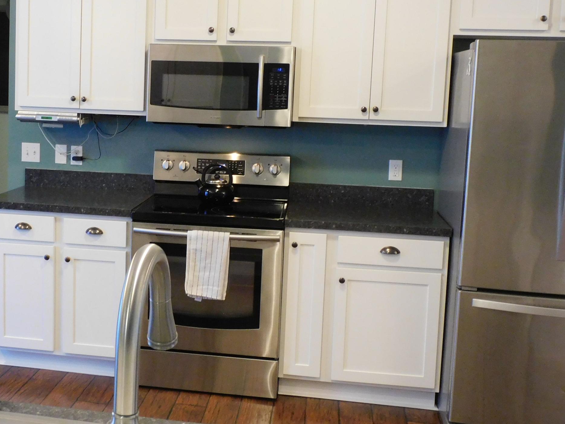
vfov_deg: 30.2
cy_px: 169
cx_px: 159
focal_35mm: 48
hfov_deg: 38.9
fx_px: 783
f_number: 3.5
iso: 400
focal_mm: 5.4
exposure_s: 1/13
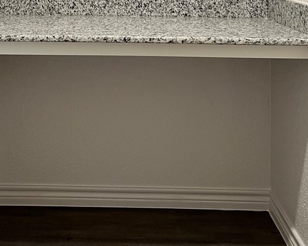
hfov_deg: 34.6
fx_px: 492
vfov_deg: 25.5
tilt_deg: +1.9
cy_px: -42
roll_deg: -0.7
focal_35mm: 54
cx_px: 124
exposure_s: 1/60
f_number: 1.5
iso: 80
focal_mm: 5.7
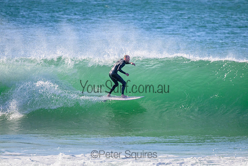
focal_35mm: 800
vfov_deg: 1.7
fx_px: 5512
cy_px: 83
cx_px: 124
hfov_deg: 2.6
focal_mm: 800
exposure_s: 1/2000
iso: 2000
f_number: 11
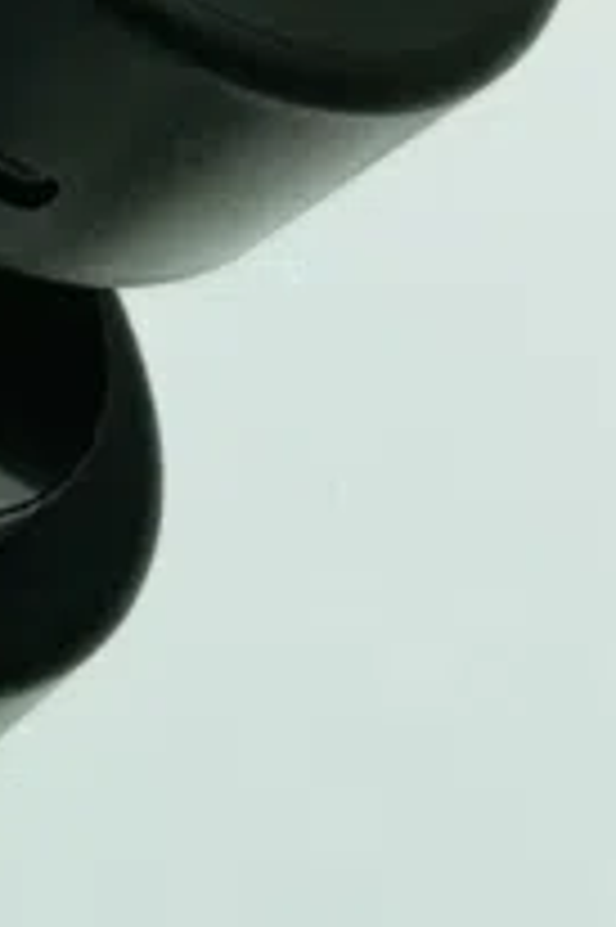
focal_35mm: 331
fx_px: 8509
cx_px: -49
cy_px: -965
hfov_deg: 4.1
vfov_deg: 6.1
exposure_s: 1/100
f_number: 1.78
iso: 50
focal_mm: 6.76
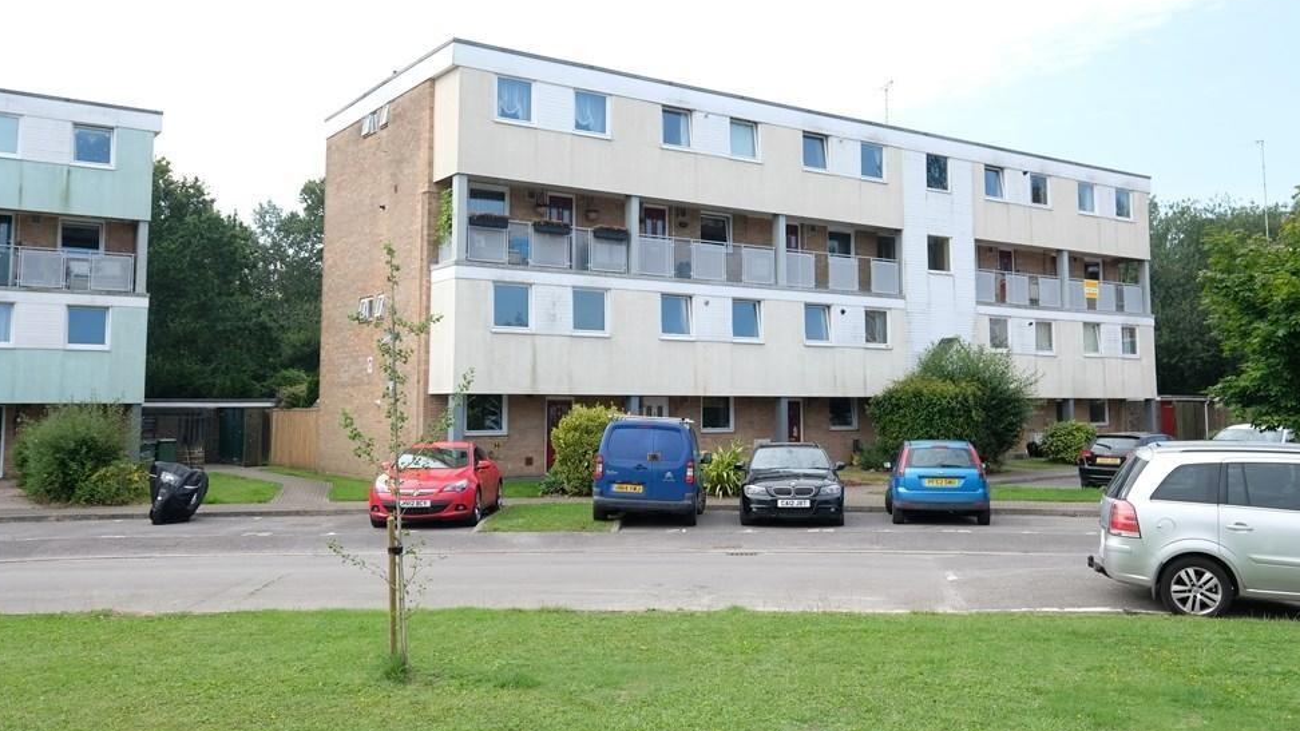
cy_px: 308
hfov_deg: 61.0
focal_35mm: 32
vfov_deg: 36.6
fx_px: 1103
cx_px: 669
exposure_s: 1/220
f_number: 5.6
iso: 200
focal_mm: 19.1
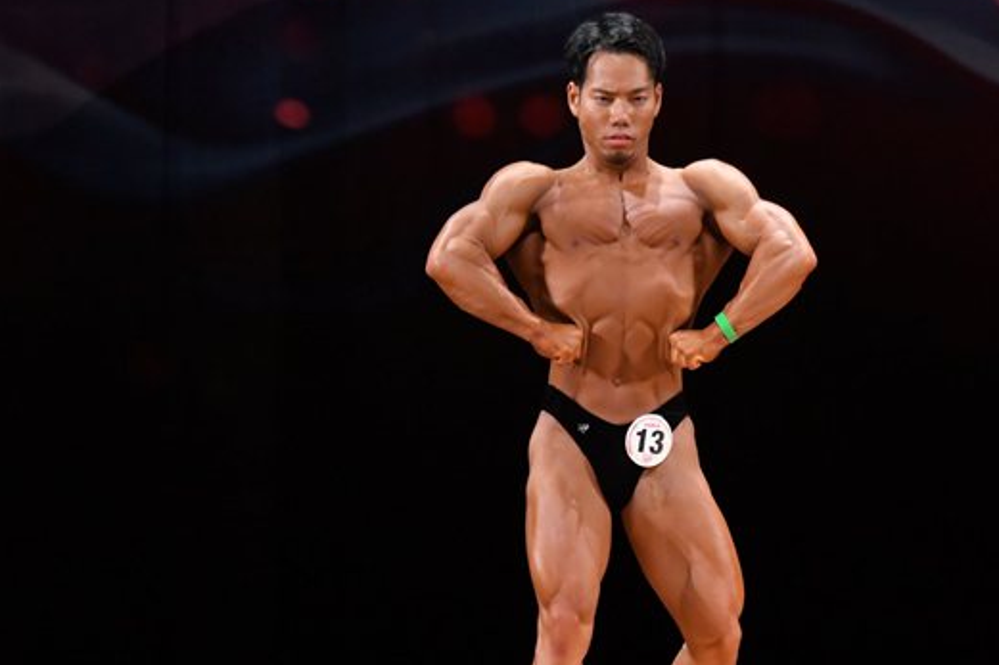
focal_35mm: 402
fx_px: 11151
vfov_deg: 3.4
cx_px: 582
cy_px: 408
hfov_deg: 5.1
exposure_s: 1/400
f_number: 5.6
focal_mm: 180
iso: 4000
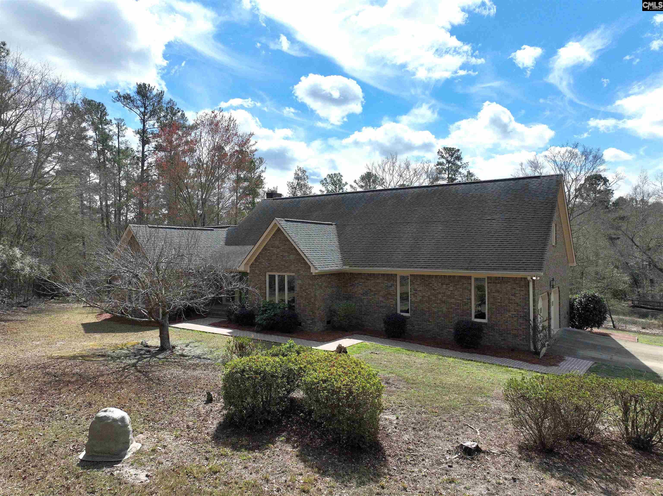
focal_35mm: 24
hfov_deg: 71.6
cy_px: 248
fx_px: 459
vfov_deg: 56.8
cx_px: 332
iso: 260
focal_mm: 12.29
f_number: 2.8
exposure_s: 1/5000
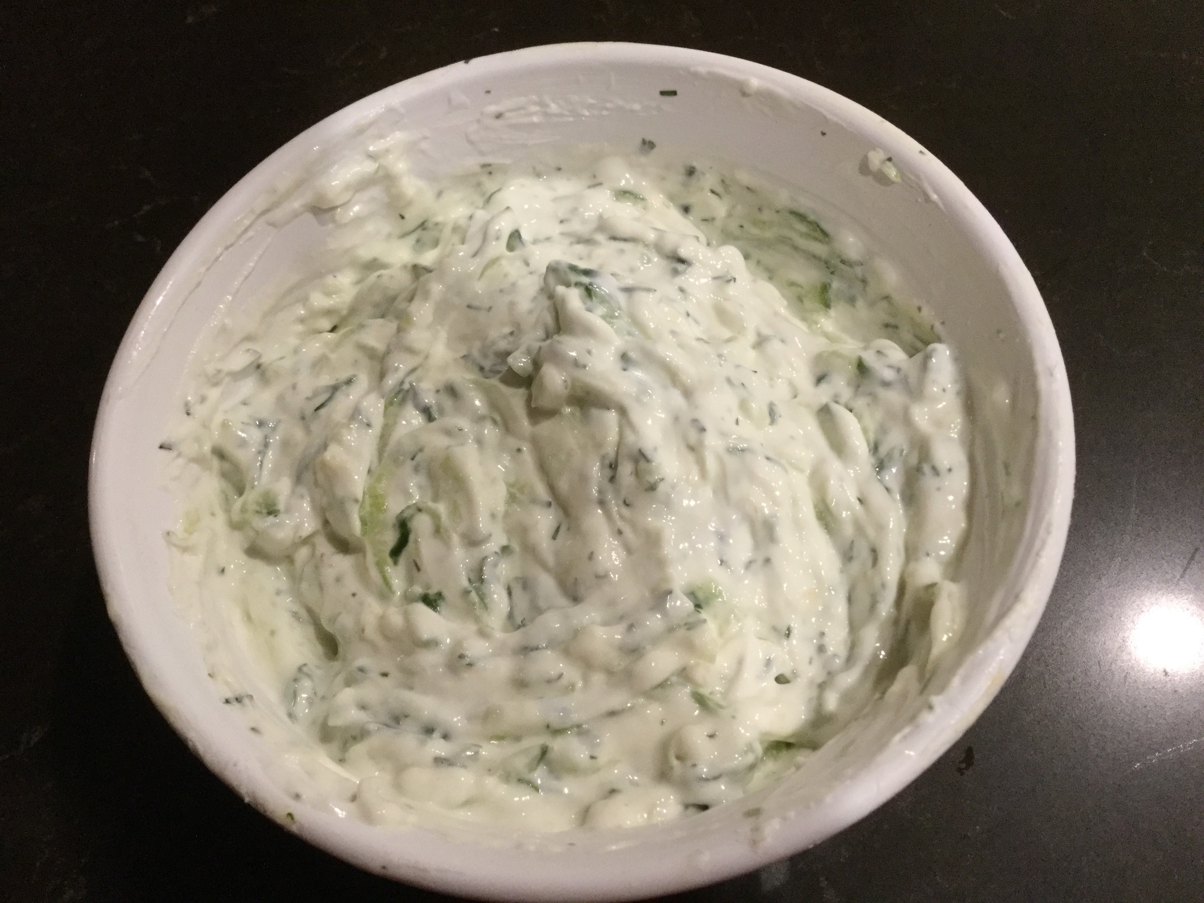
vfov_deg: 45.4
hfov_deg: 58.4
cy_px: 452
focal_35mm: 31
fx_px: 1078
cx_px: 602
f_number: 2.4
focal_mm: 3.3
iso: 125
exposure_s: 1/30
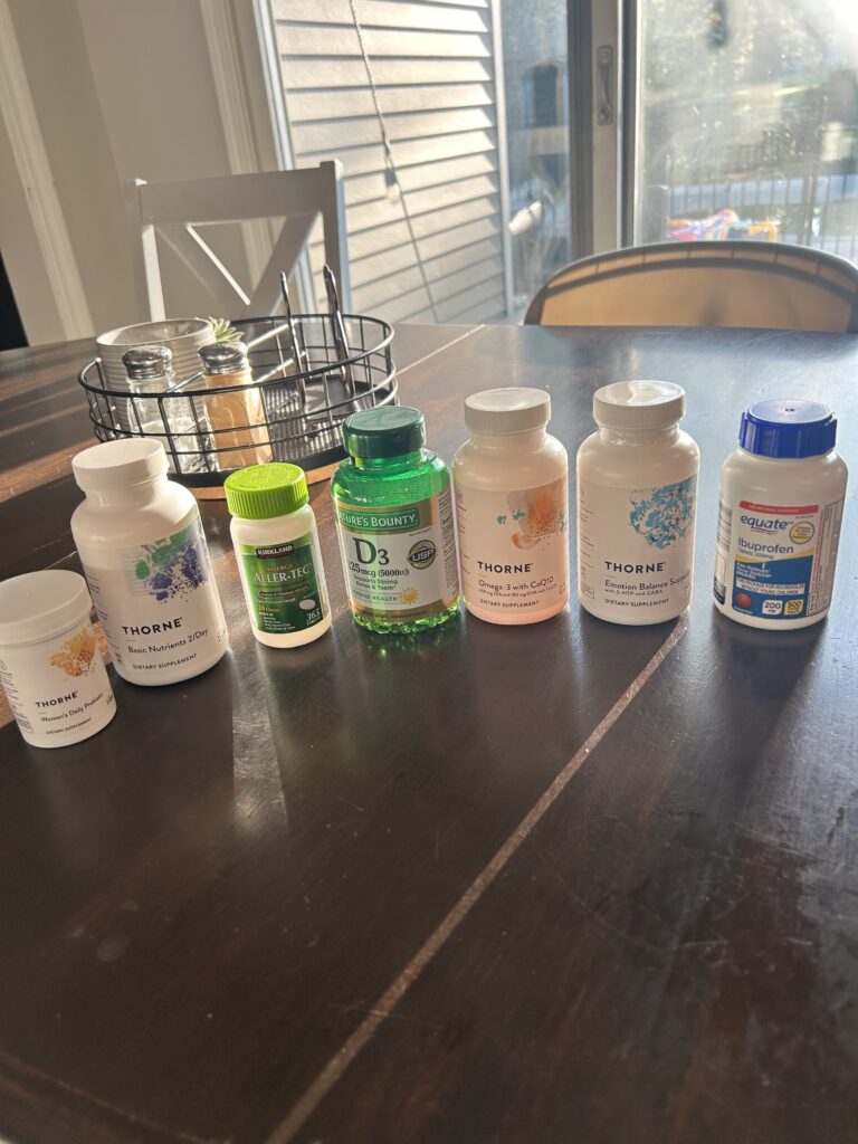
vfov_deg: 67.3
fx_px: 859
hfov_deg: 53.1
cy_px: 572
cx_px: 429
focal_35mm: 26
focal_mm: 5.7
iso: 64
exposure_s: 1/121
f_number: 1.5
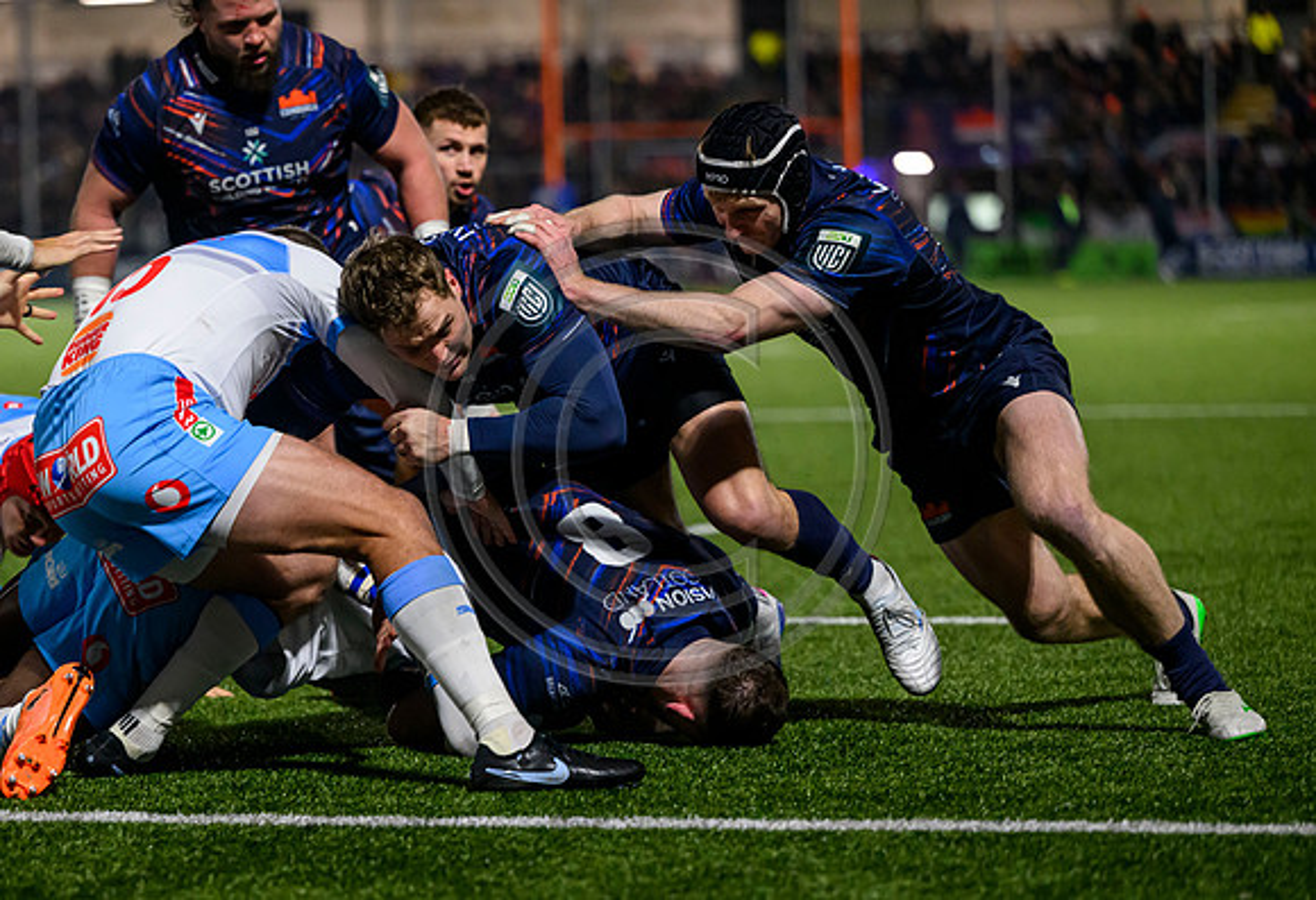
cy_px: 519
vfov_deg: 8.5
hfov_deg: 12.4
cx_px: 537
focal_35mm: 164
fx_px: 6059
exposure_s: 1/1250
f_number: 3.2
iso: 5000
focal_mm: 140
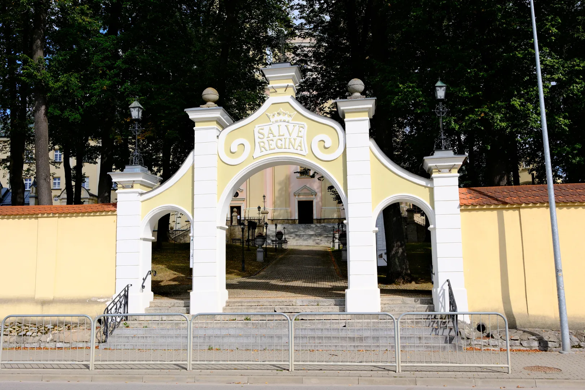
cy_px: 195
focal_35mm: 33
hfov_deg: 57.2
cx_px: 292
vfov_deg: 40.0
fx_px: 536
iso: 250
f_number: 5.6
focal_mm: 22
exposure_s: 1/600
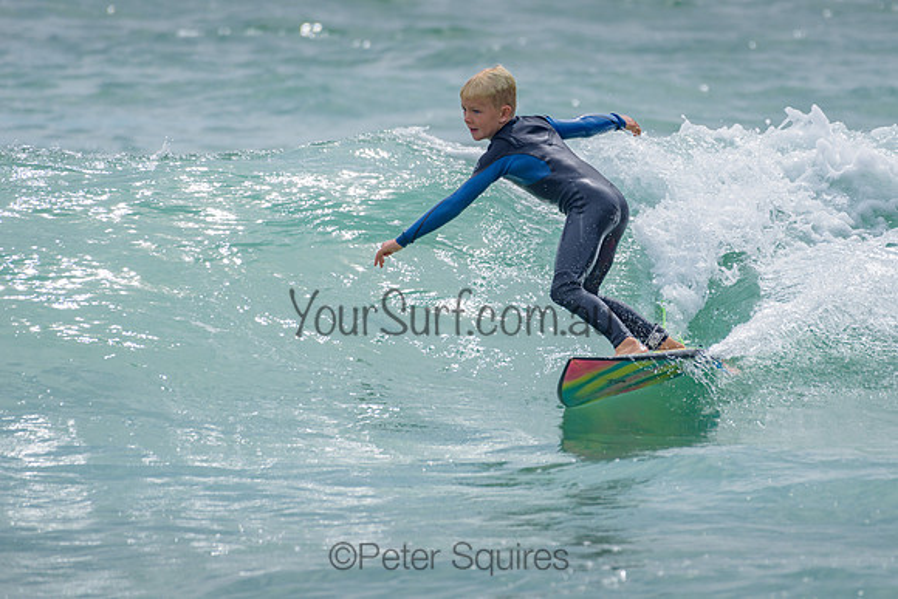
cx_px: 550
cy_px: 232
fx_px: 15283
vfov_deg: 2.2
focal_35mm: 613
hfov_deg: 3.4
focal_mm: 500
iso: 125
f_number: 5.6
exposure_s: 1/2000
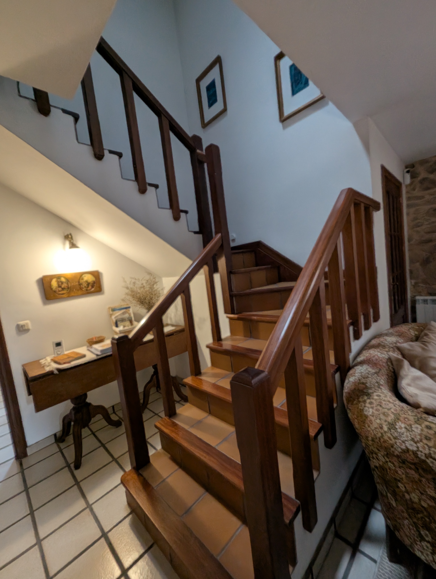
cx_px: 218
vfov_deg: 106.1
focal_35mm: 13
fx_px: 218
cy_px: 290
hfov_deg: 90.1
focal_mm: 1.95
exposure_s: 1/29.3
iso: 159
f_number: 2.2
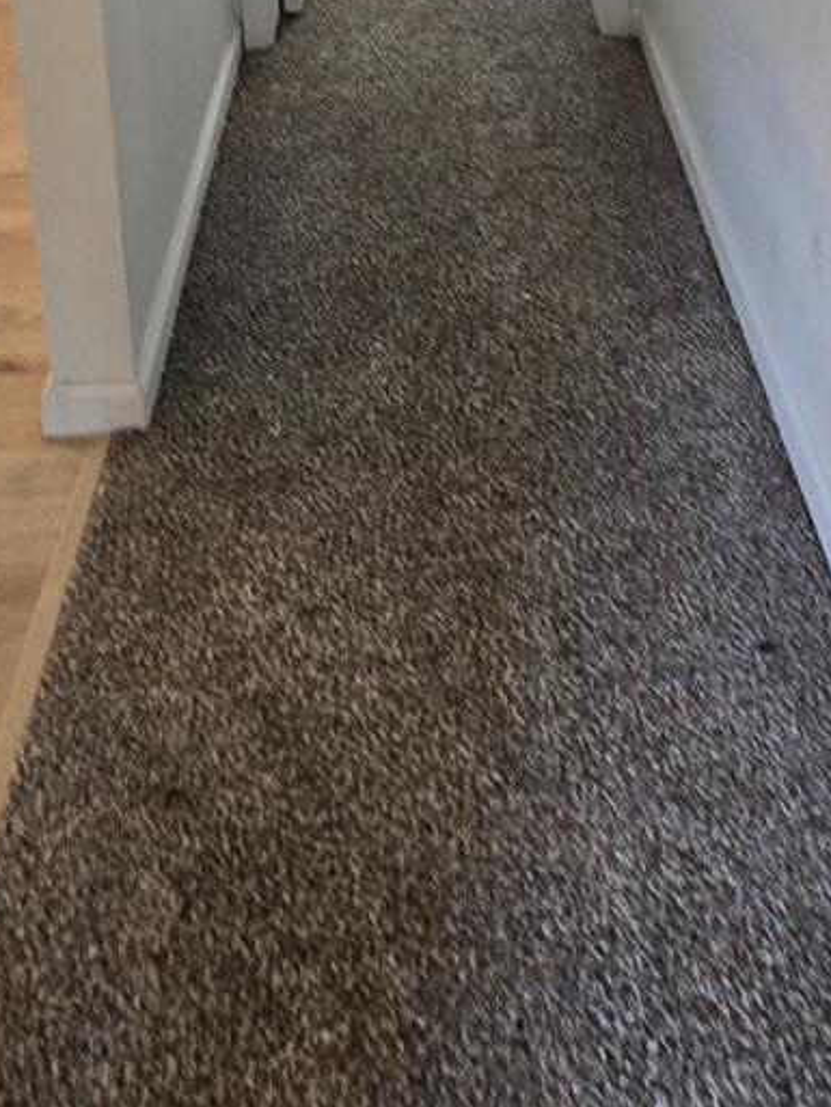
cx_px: 426
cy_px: -237
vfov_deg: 36.8
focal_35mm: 38
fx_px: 1216
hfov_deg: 37.7
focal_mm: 2.2
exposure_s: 1/60
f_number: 2.2
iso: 160
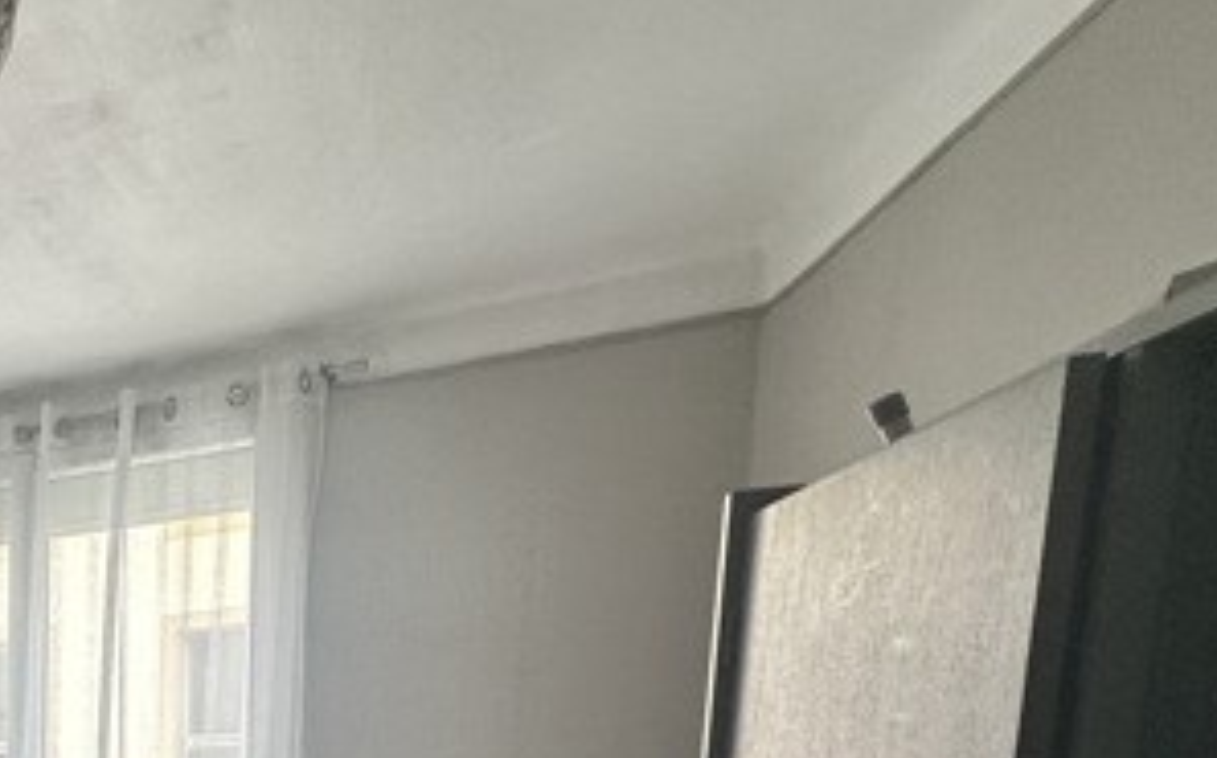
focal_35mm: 40
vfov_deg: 26.8
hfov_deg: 36.9
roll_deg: +1.0
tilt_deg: -8.4
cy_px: 992
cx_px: -266
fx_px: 1325
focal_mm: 2.22
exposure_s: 1/100
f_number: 2.2
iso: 50
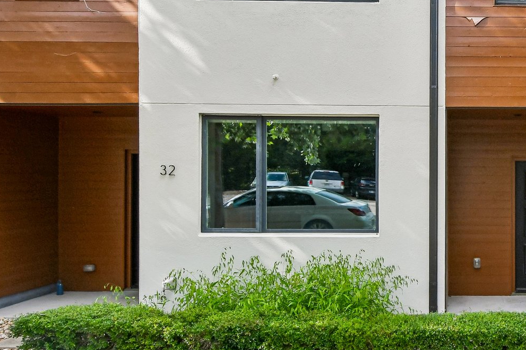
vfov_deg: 40.1
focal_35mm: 31
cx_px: 473
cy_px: 57
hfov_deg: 52.9
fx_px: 453
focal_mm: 10
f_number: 8
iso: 400
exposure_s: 1/320
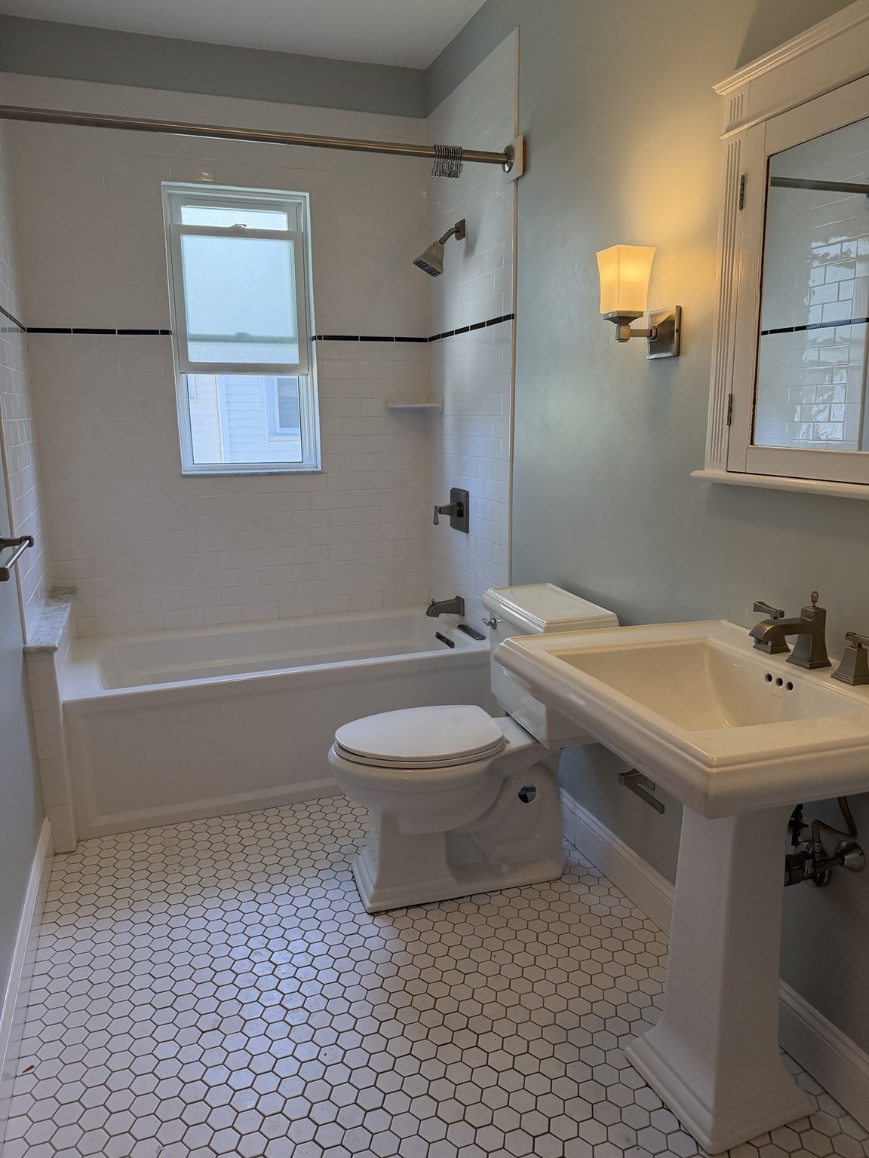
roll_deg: +0.7
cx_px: 434
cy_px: 579
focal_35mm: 24
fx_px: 803
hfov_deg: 56.8
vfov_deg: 71.6
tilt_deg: -11.5
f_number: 1.78
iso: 200
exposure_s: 1/160
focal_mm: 6.76
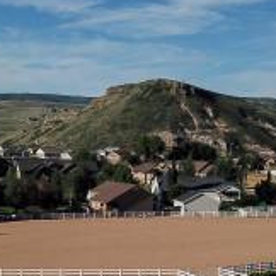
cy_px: 279
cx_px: 111
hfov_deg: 19.1
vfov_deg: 18.6
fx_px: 821
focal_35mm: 91
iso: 100
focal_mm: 4.73
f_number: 2.2
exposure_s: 1/4115
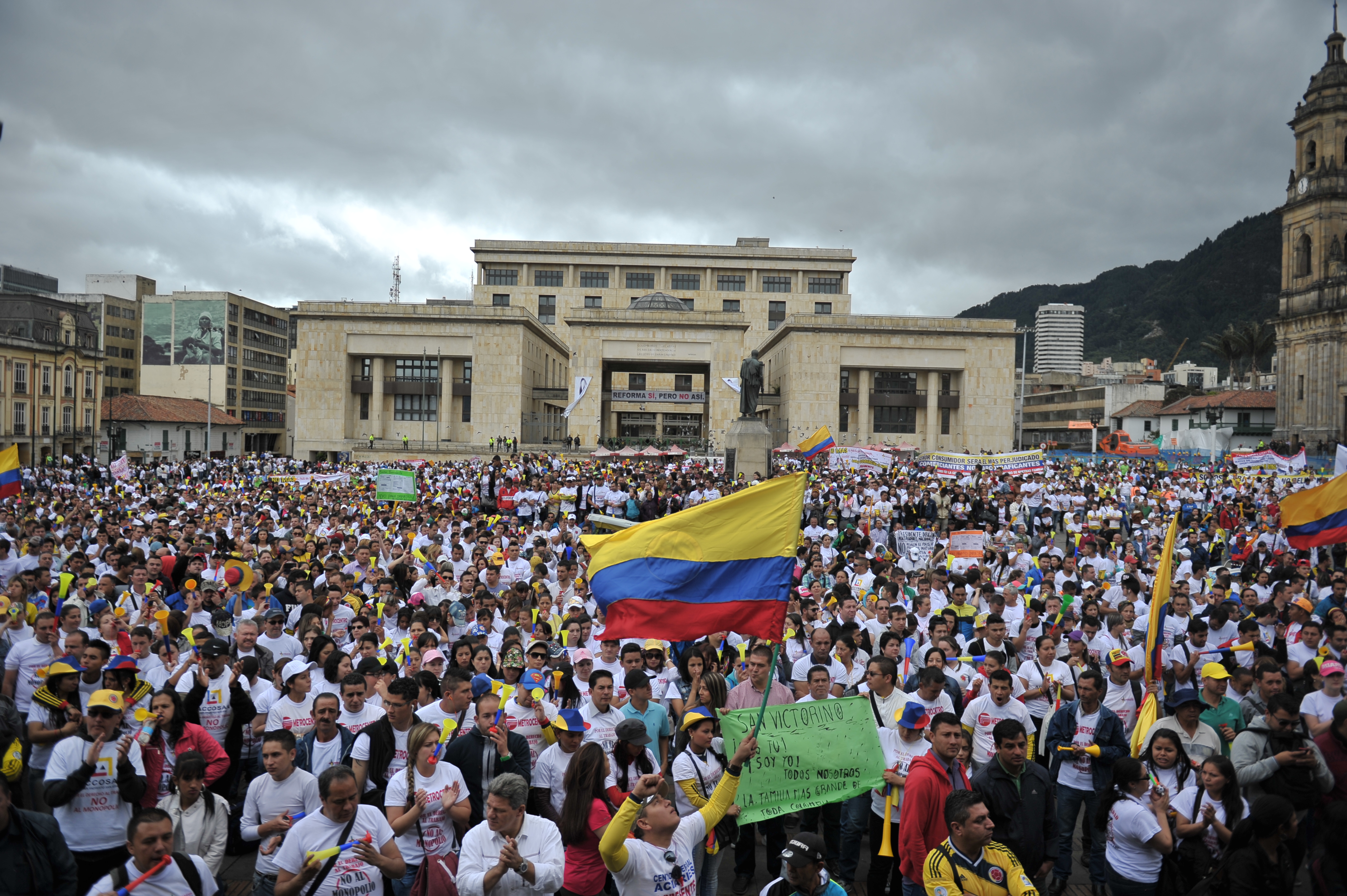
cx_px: 674
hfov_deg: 69.4
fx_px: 972
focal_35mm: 26
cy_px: 448
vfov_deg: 49.5
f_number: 2.8
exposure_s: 1/2000
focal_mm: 26
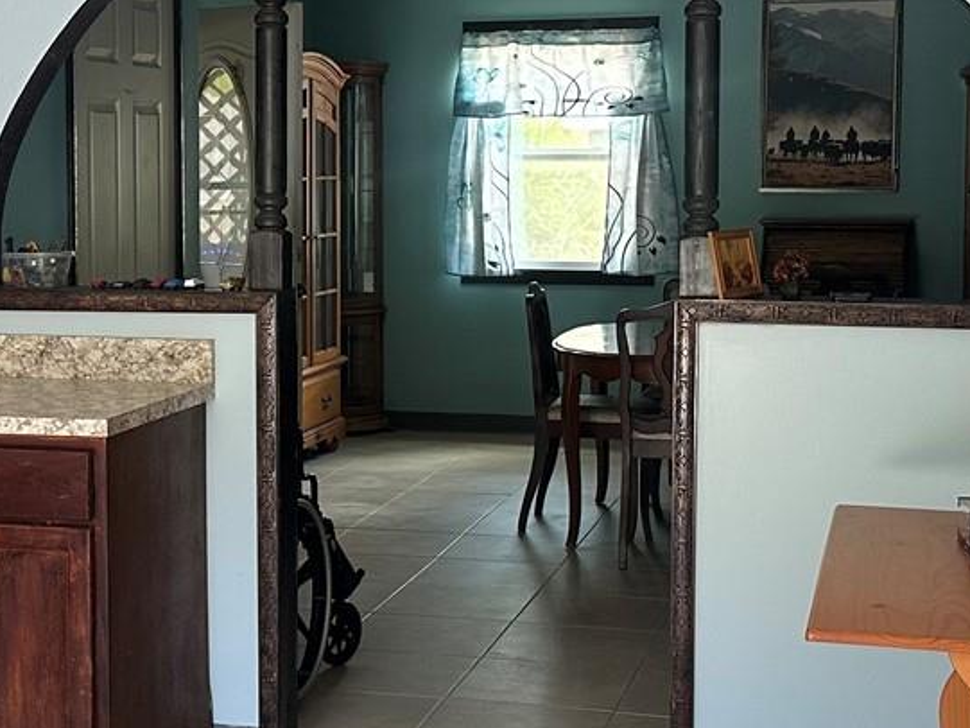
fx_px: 1990
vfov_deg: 20.7
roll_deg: -0.2
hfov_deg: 27.3
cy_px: 326
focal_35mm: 71
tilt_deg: -5.5
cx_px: 362
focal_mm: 6.86
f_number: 1.78
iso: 160
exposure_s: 1/121
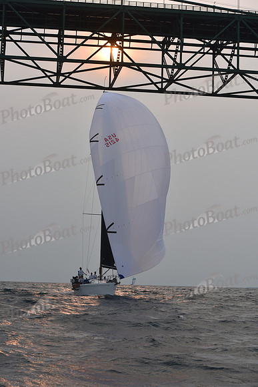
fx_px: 752
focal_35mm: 70
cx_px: 129
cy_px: 194
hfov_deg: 19.5
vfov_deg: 28.8
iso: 250
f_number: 7.1
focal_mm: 70
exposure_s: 1/1000
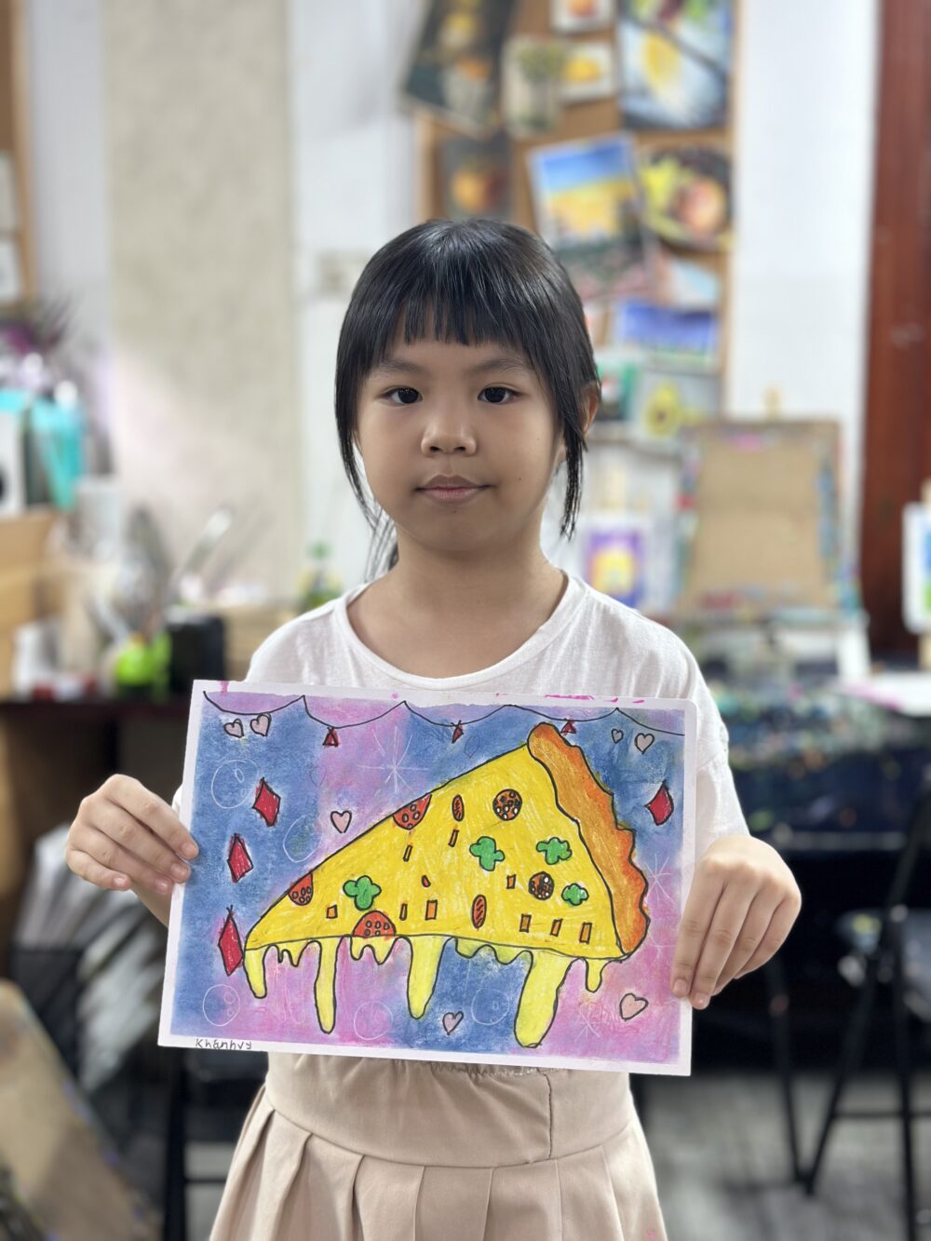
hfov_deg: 30.3
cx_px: 466
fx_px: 1721
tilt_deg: -6.4
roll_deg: -1.0
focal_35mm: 48
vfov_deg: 39.7
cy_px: 620
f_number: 1.78
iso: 80
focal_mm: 6.86
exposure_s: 1/50
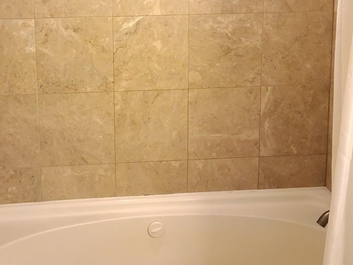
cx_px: 139
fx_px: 622
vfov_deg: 23.9
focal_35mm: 61
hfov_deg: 31.6
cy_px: 76
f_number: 2
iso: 200
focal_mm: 5.9
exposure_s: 1/60.2
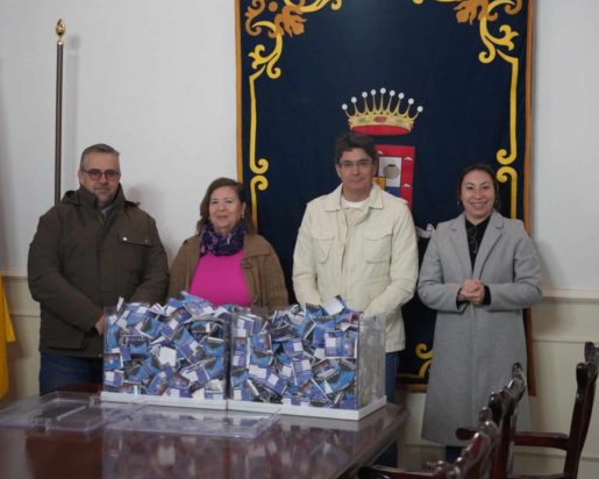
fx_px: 1011
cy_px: 238
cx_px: 290
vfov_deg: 26.7
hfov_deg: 33.0
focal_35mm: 57
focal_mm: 50
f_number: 4.5
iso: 12800
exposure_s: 1/125
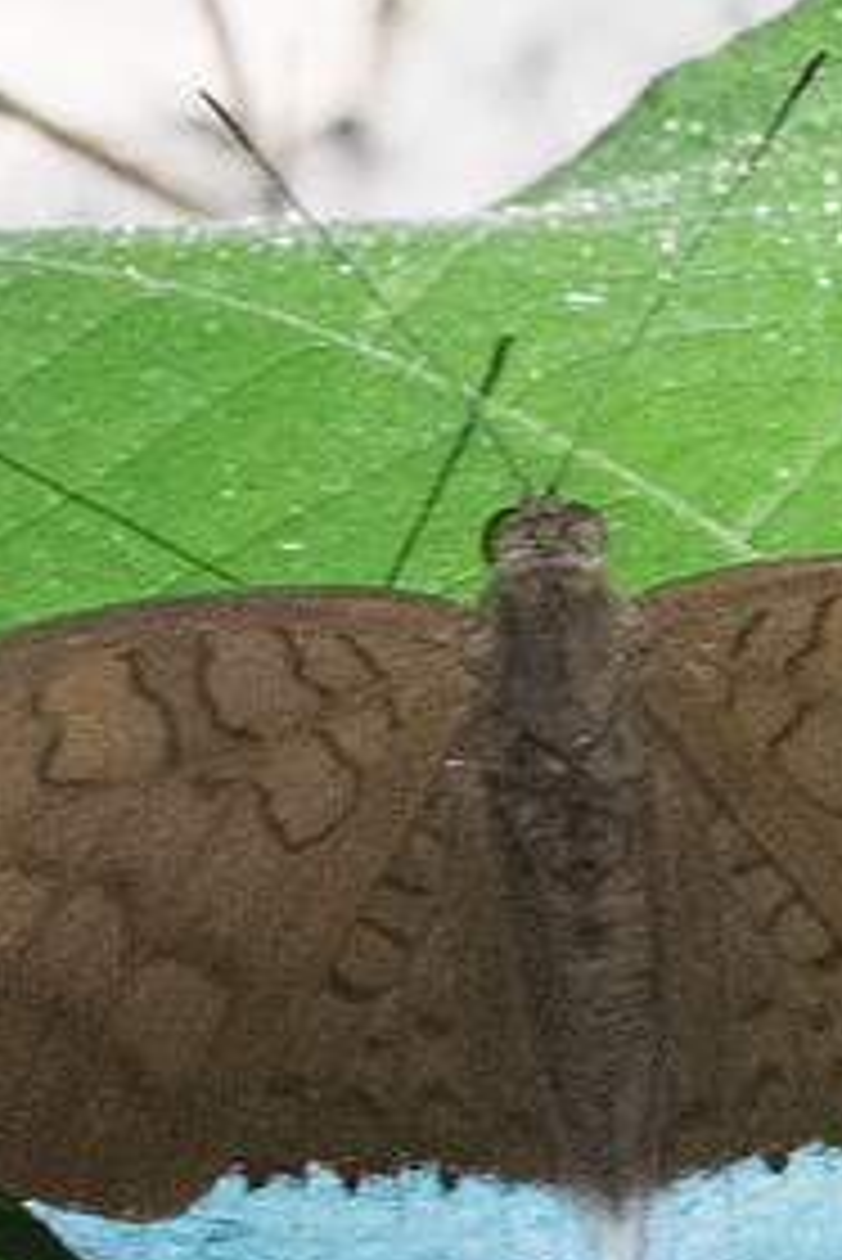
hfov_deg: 0.7
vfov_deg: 1.0
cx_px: -19
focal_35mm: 2092
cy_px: 1212
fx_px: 73298
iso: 1000
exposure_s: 1/320
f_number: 9
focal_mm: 150
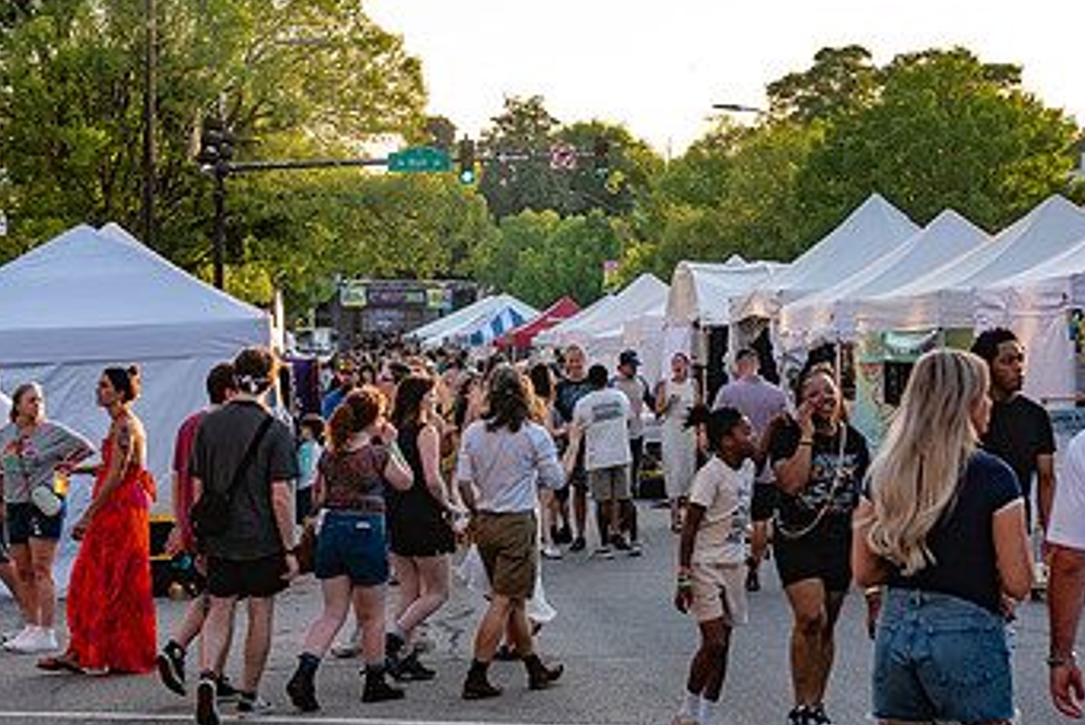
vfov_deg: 16.1
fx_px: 2564
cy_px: 215
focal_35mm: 85
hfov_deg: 23.9
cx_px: 614
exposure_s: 1/400
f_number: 5
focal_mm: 50
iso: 400
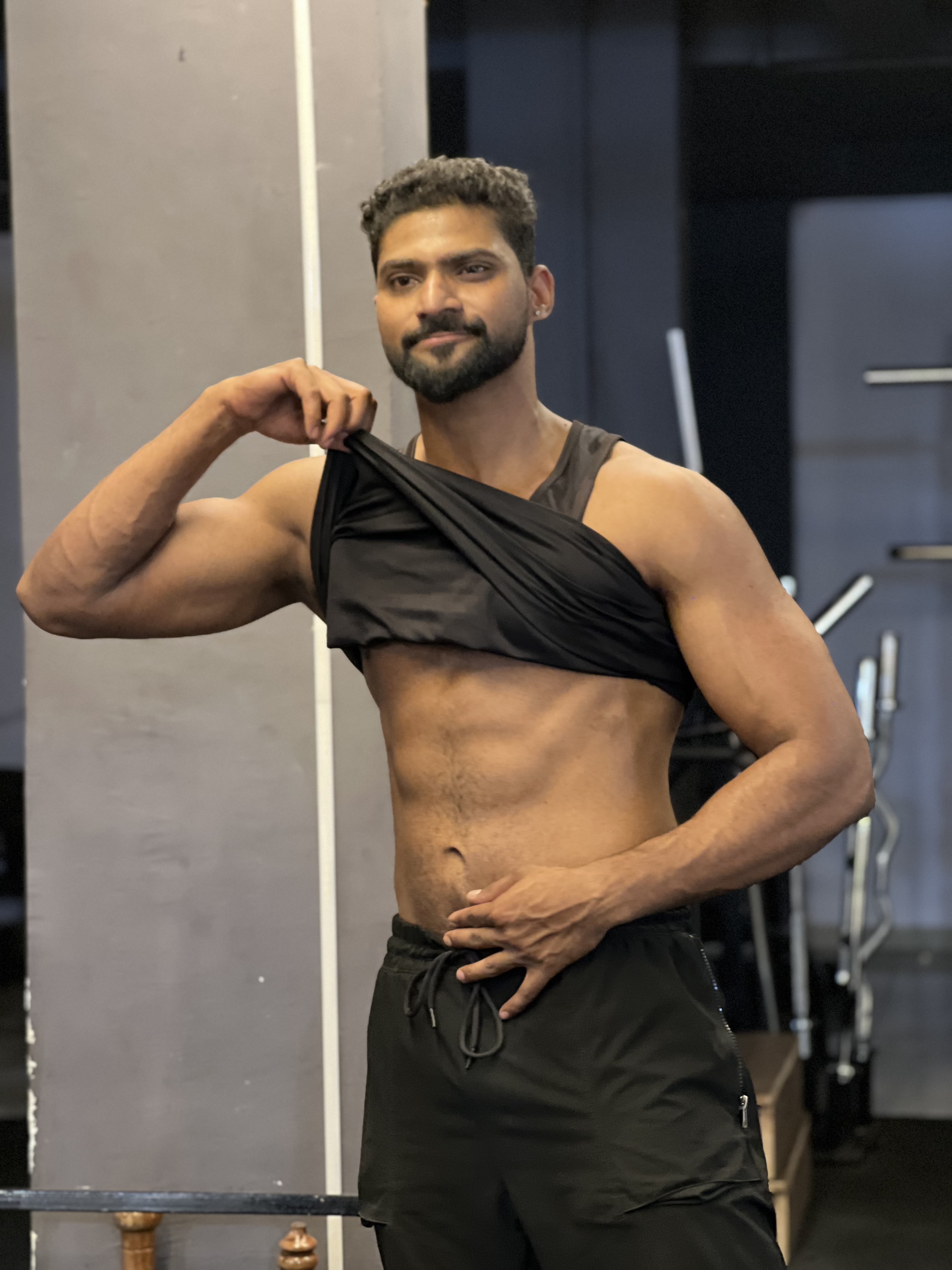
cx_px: 476
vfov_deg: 25.3
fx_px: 2824
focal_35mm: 77
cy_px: 635
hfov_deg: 19.1
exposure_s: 1/17
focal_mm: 9
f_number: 2.8
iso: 400
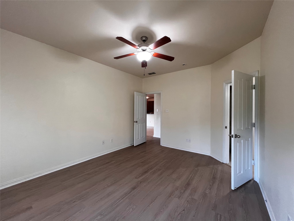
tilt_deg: +0.0
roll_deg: -1.3
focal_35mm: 13
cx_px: 147
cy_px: 110
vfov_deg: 89.9
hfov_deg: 106.2
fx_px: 110
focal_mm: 1.57
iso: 200
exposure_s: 1/99
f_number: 1.8
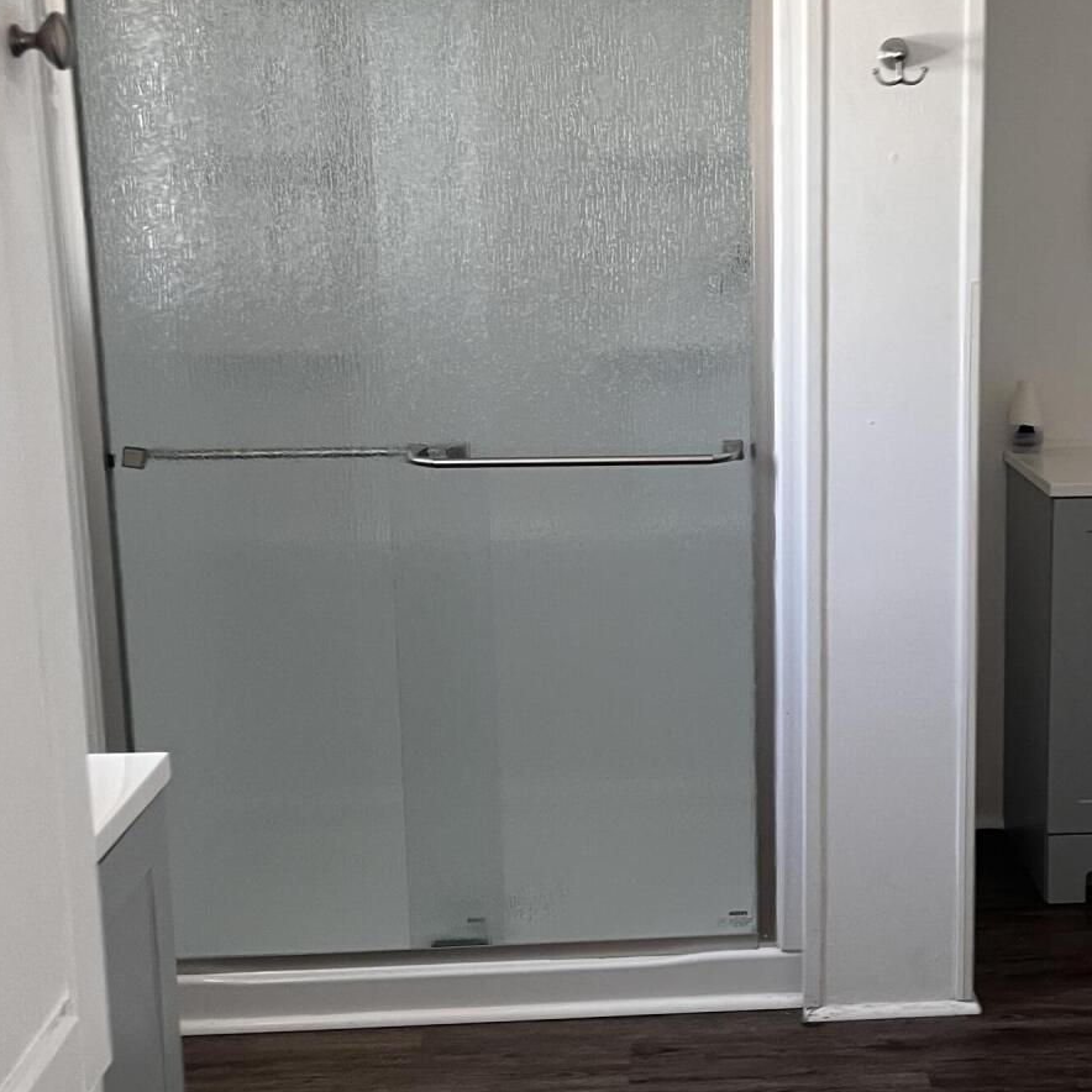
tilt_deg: -10.5
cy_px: 550
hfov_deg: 32.0
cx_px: 854
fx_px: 1856
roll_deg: -0.1
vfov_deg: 32.8
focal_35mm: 52
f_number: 1.6
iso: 80
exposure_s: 1/60
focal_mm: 5.1
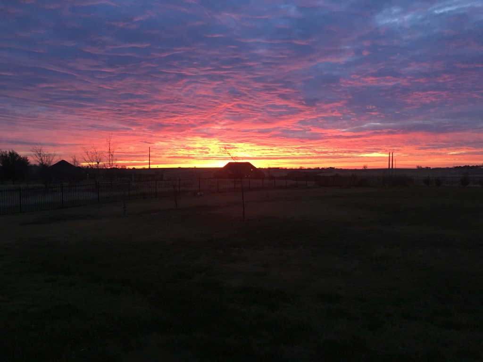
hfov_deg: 61.7
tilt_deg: -1.1
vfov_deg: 48.2
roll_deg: +0.0
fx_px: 405
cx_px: 242
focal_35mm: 29
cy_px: 181
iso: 125
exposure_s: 1/30
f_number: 2.2
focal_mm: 4.15
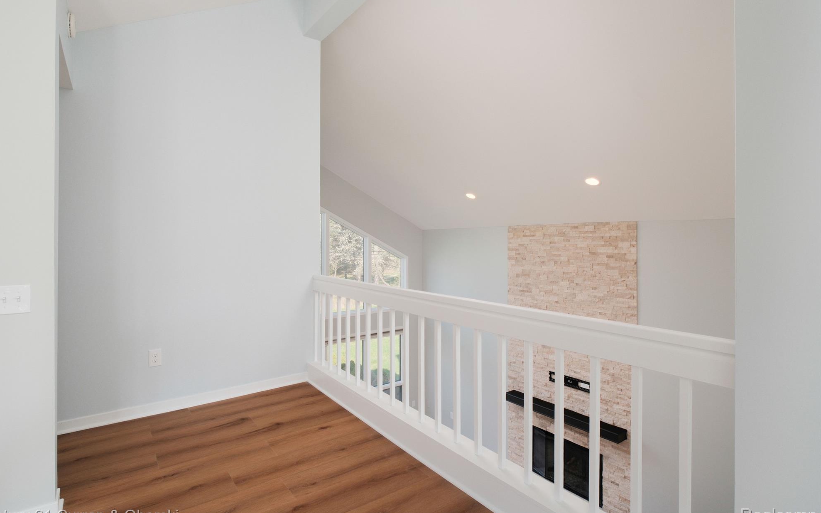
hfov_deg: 88.0
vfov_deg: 62.2
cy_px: 244
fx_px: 425
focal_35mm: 19
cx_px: 397
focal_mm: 11.9
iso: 800
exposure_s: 1/250
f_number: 7.1
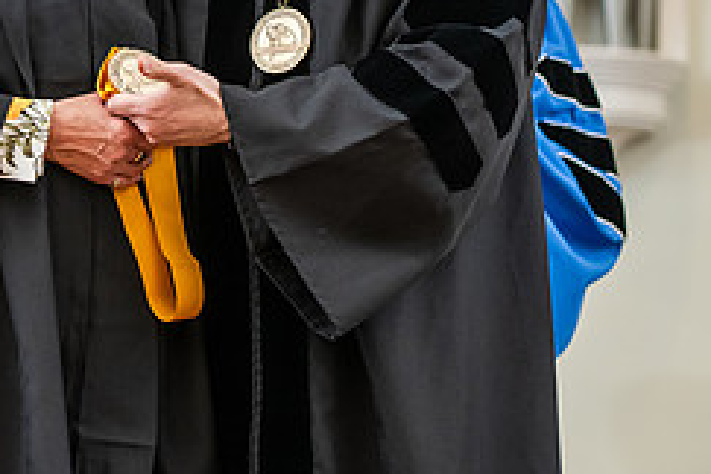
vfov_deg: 6.7
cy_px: -51
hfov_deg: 10.0
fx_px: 4048
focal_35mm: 205
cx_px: 181
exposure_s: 1/200
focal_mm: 86
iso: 1250
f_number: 3.5
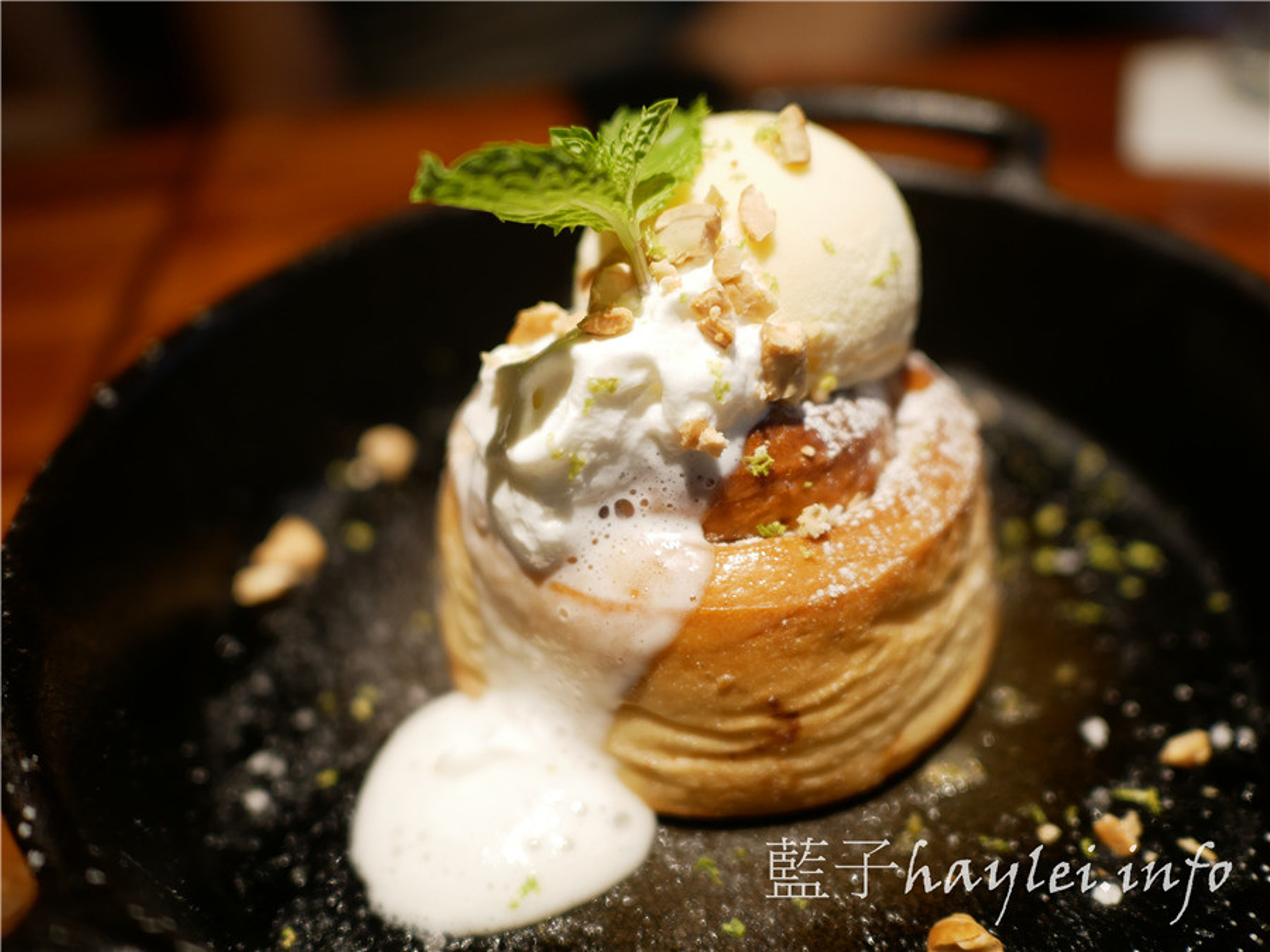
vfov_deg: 46.8
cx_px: 635
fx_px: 1101
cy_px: 476
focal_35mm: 30
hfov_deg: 60.0
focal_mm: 15
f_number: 1.7
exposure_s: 1/60
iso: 400
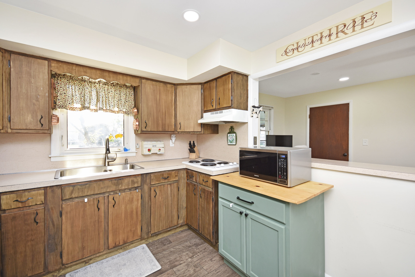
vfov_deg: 77.3
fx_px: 173
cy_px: 138
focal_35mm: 15
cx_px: 208
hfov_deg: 100.4
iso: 200
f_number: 4.5
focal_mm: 10
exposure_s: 1/80
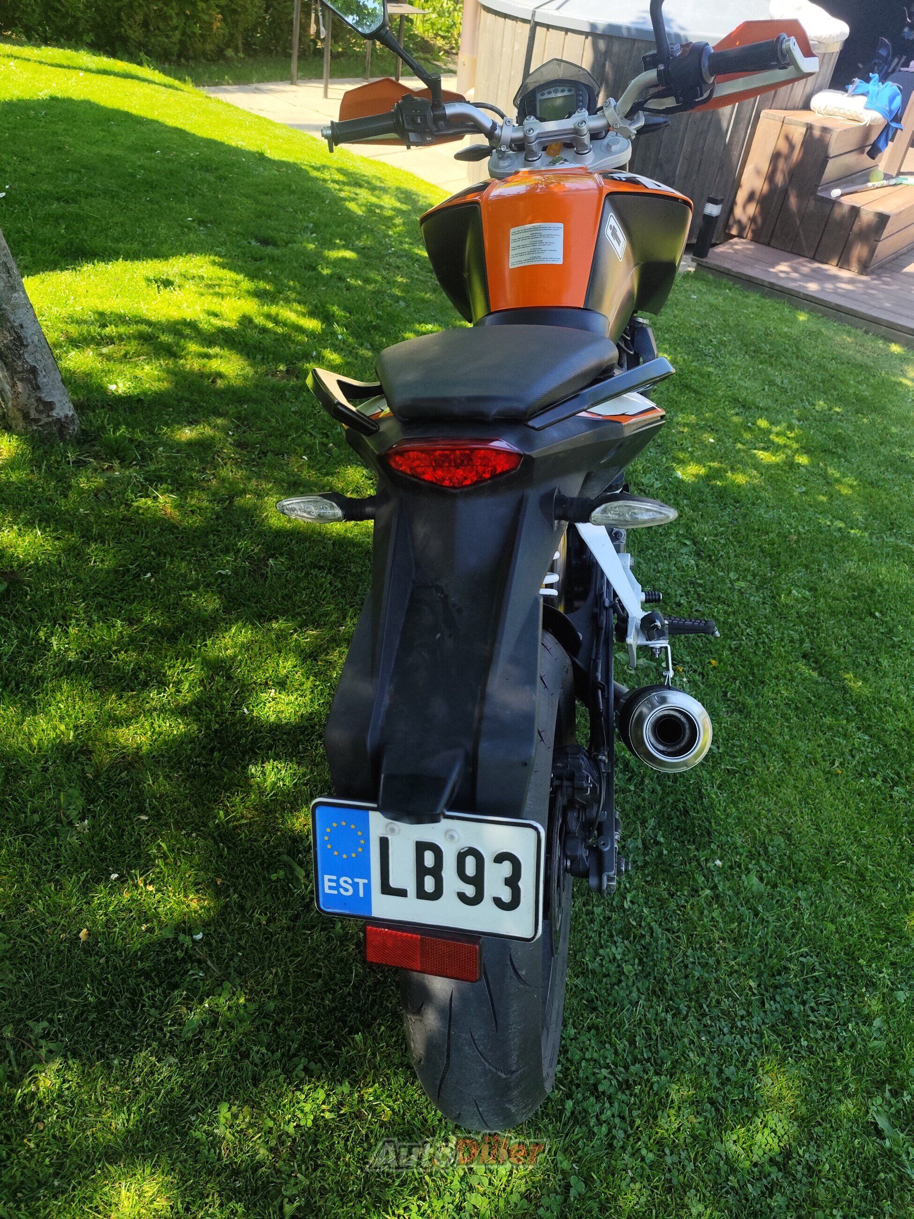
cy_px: 610
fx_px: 810
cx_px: 457
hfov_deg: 58.9
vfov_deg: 73.9
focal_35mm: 23
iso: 50
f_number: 1.65
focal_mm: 6.14
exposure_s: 1/280
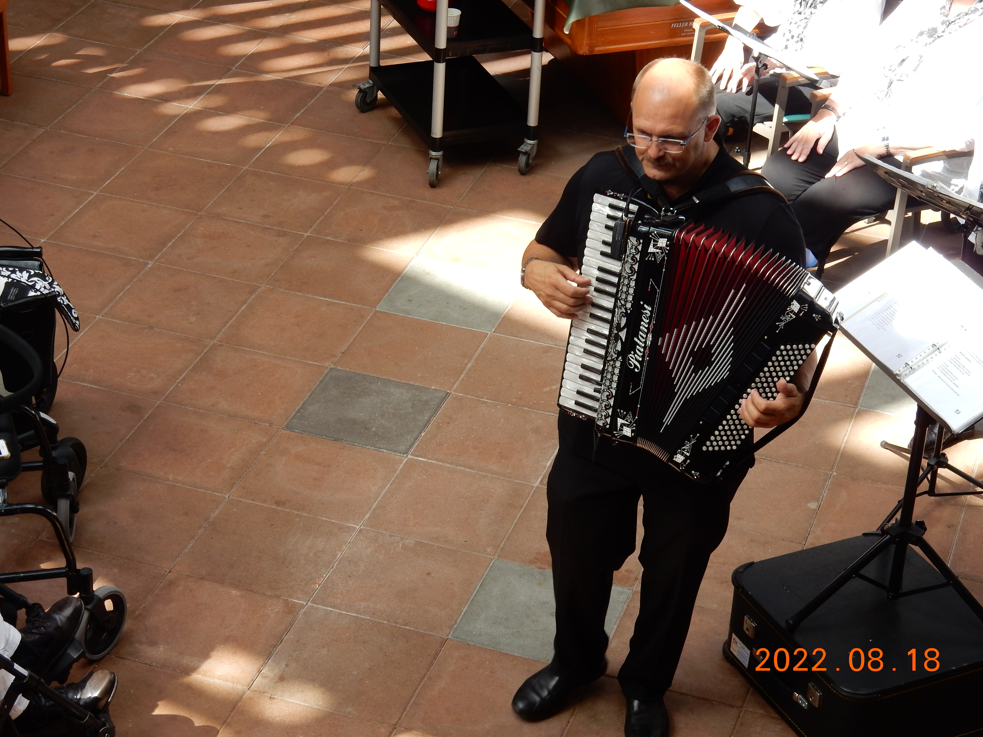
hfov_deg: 23.3
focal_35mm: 84
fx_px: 2385
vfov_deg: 17.6
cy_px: 368
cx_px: 492
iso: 125
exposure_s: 1/60
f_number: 5
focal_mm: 14.9
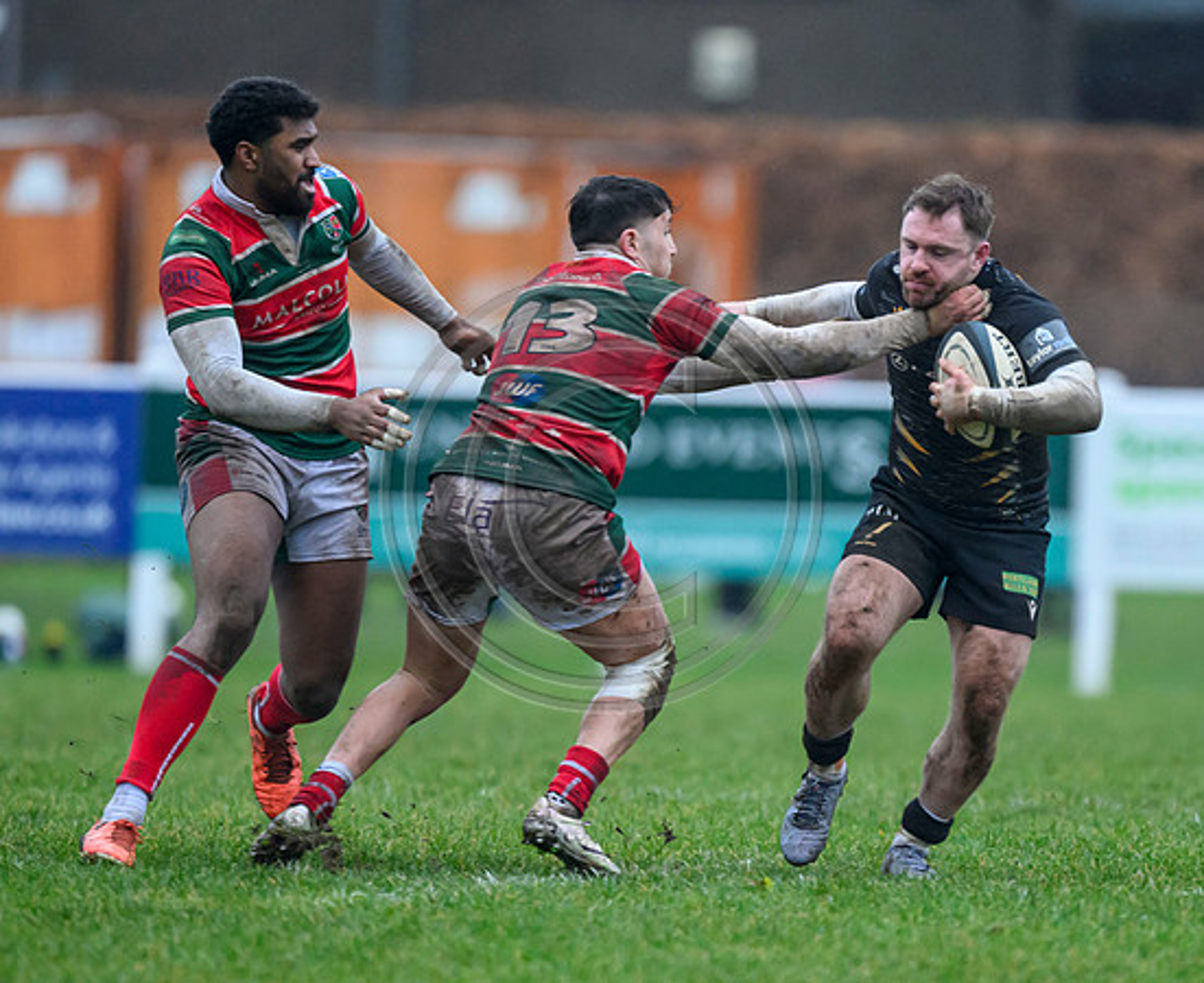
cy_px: 579
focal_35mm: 790
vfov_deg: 2.0
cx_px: 681
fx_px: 28396
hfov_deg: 2.4
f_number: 4
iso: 3200
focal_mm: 560
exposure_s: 1/1600
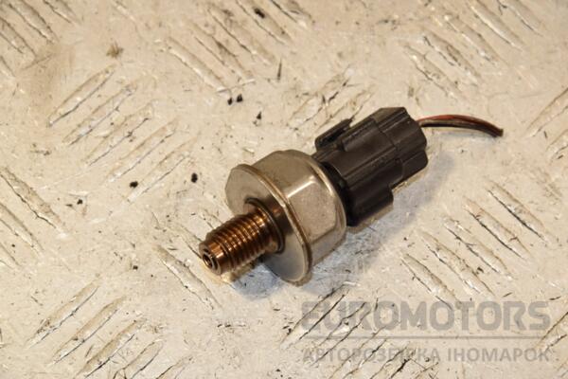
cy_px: 190
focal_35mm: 158
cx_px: 284
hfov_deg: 13.0
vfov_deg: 8.7
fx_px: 2485
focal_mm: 105
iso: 800
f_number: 9
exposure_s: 1/200
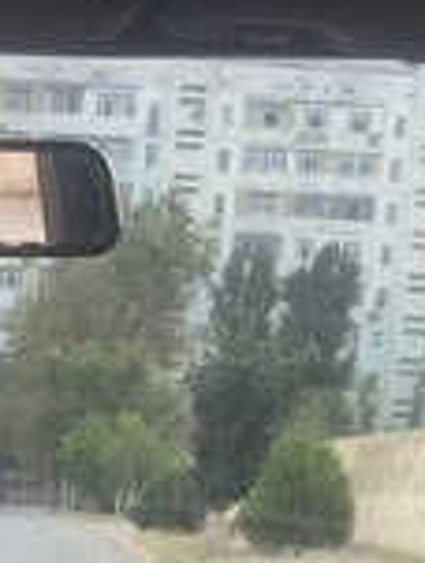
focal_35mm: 95
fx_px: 1549
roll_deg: -2.7
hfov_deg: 14.5
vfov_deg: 18.3
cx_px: -235
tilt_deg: -11.2
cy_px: 839
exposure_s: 1/670
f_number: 2.2
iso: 32
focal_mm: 4.15
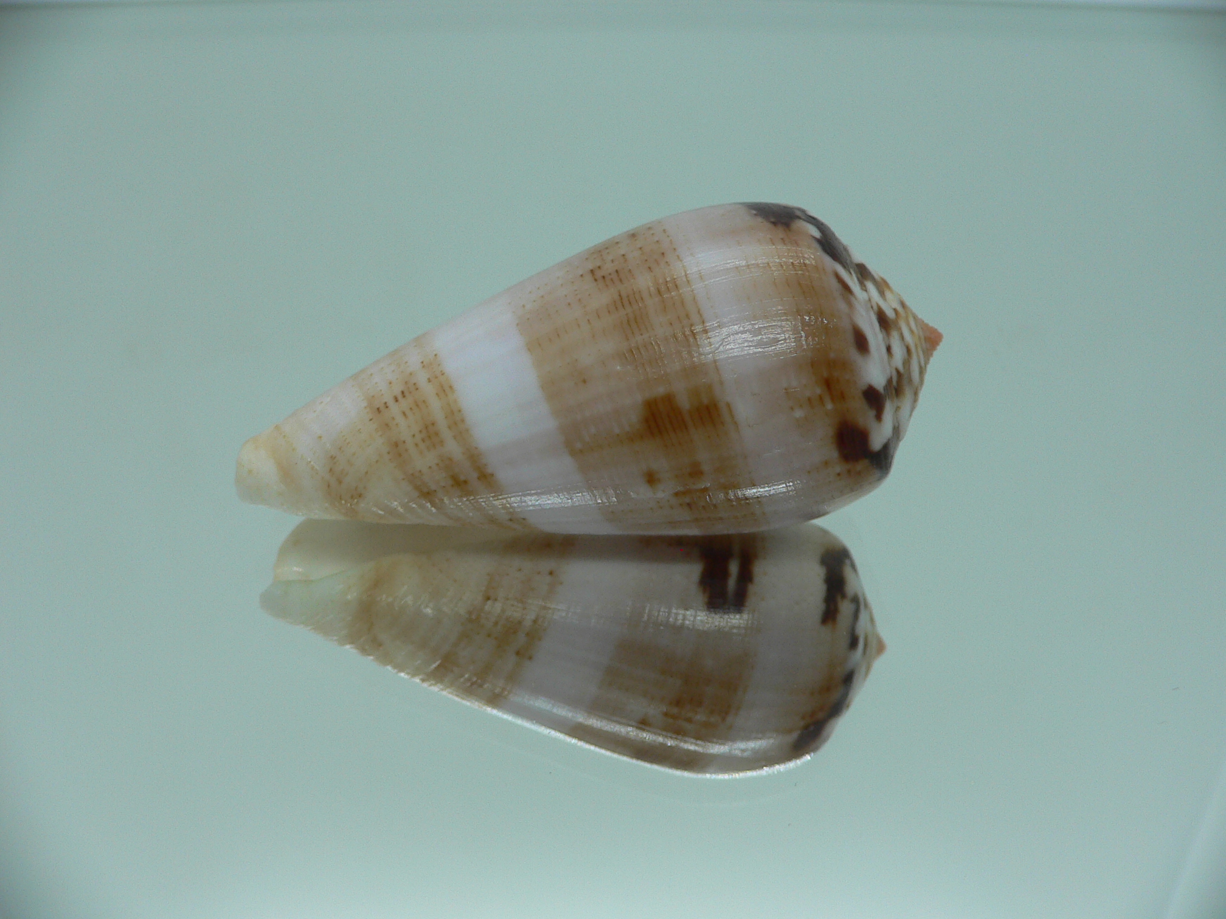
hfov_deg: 52.6
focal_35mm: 35
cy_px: 460
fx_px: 1240
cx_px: 613
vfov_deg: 40.7
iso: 80
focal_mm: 4.6
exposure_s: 1/60
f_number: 2.8
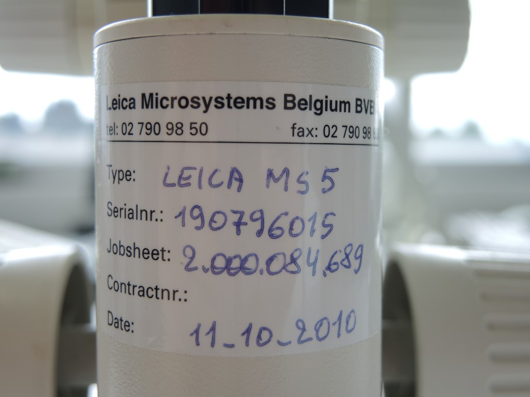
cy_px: 198
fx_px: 704
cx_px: 265
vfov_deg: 31.5
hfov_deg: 41.2
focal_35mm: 46
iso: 80
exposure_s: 1/160
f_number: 2.5
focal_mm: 9.9
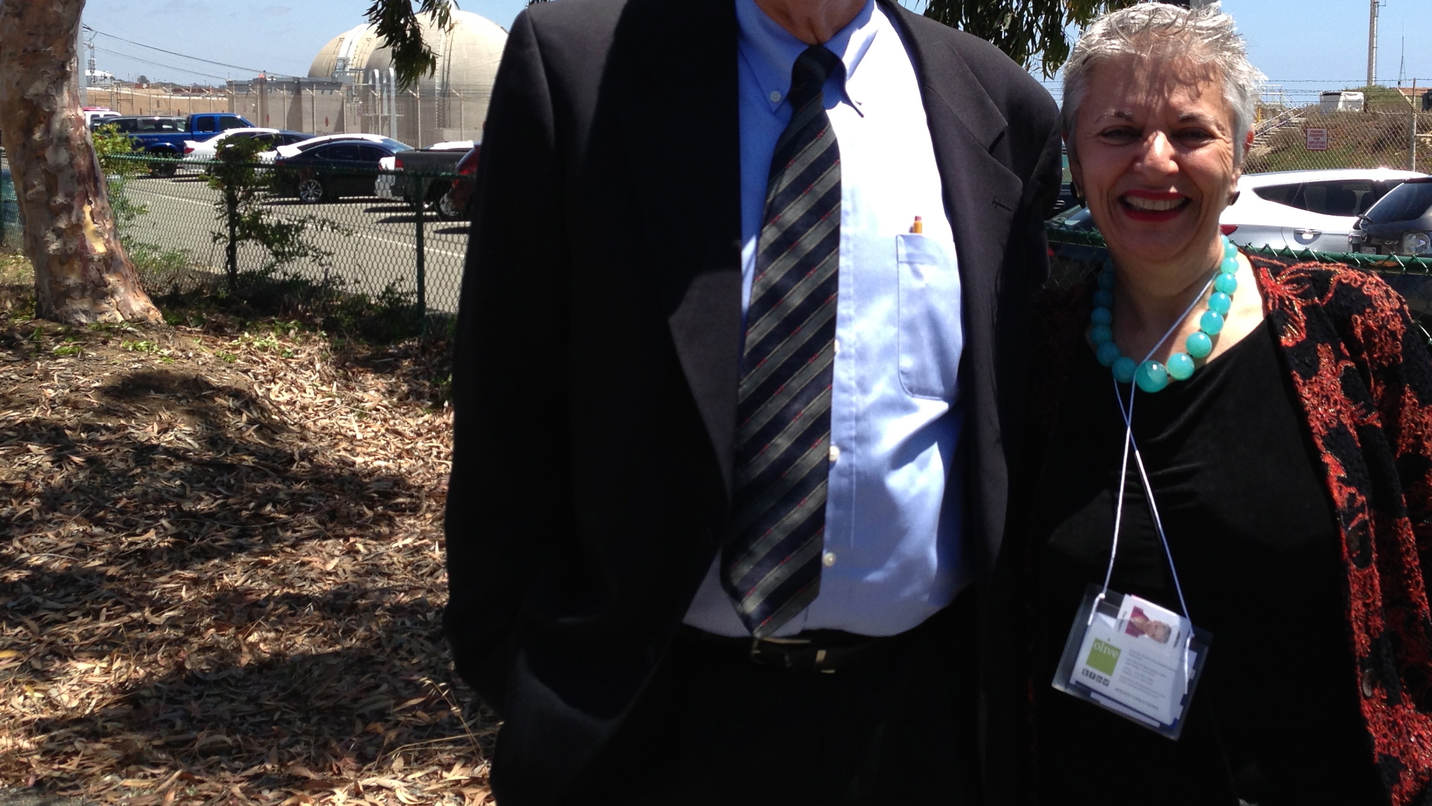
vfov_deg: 24.7
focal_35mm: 48
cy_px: 210
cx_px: 857
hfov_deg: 42.7
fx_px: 1823
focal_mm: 4.13
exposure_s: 1/979
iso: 50
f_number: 2.4
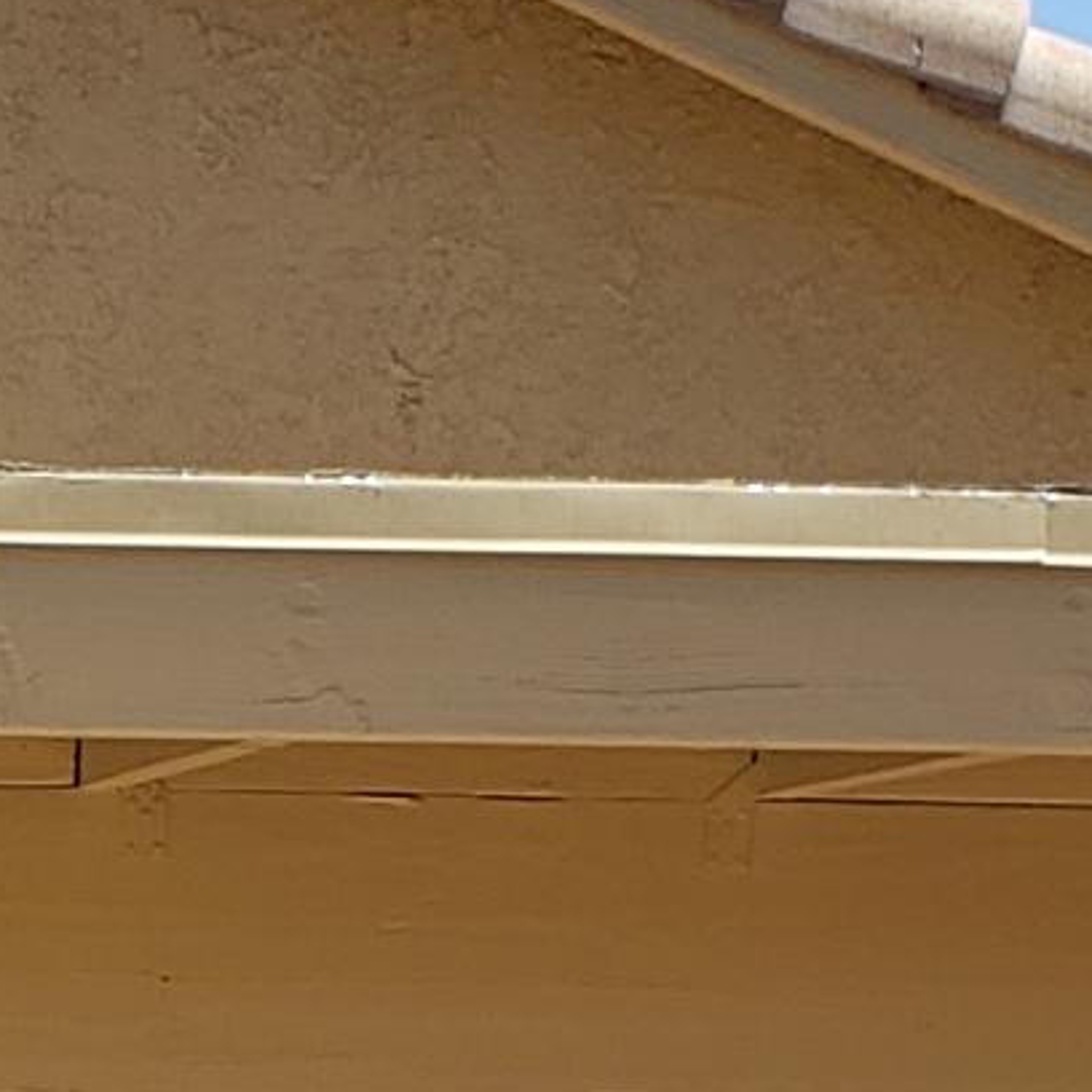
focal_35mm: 169
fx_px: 6032
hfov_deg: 9.7
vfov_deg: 9.9
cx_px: -969
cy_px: 1839
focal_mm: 4.3
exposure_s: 1/909
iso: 50
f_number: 2.4
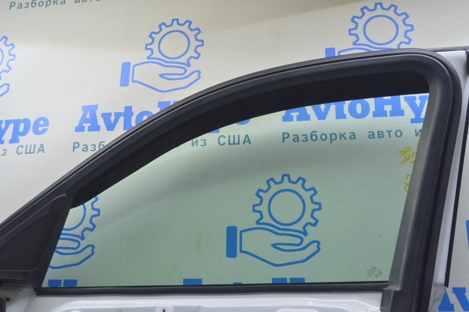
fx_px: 527
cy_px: 156
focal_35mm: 40
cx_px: 234
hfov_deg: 48.0
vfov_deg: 33.0
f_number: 5.6
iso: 400
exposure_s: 1/30
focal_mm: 27
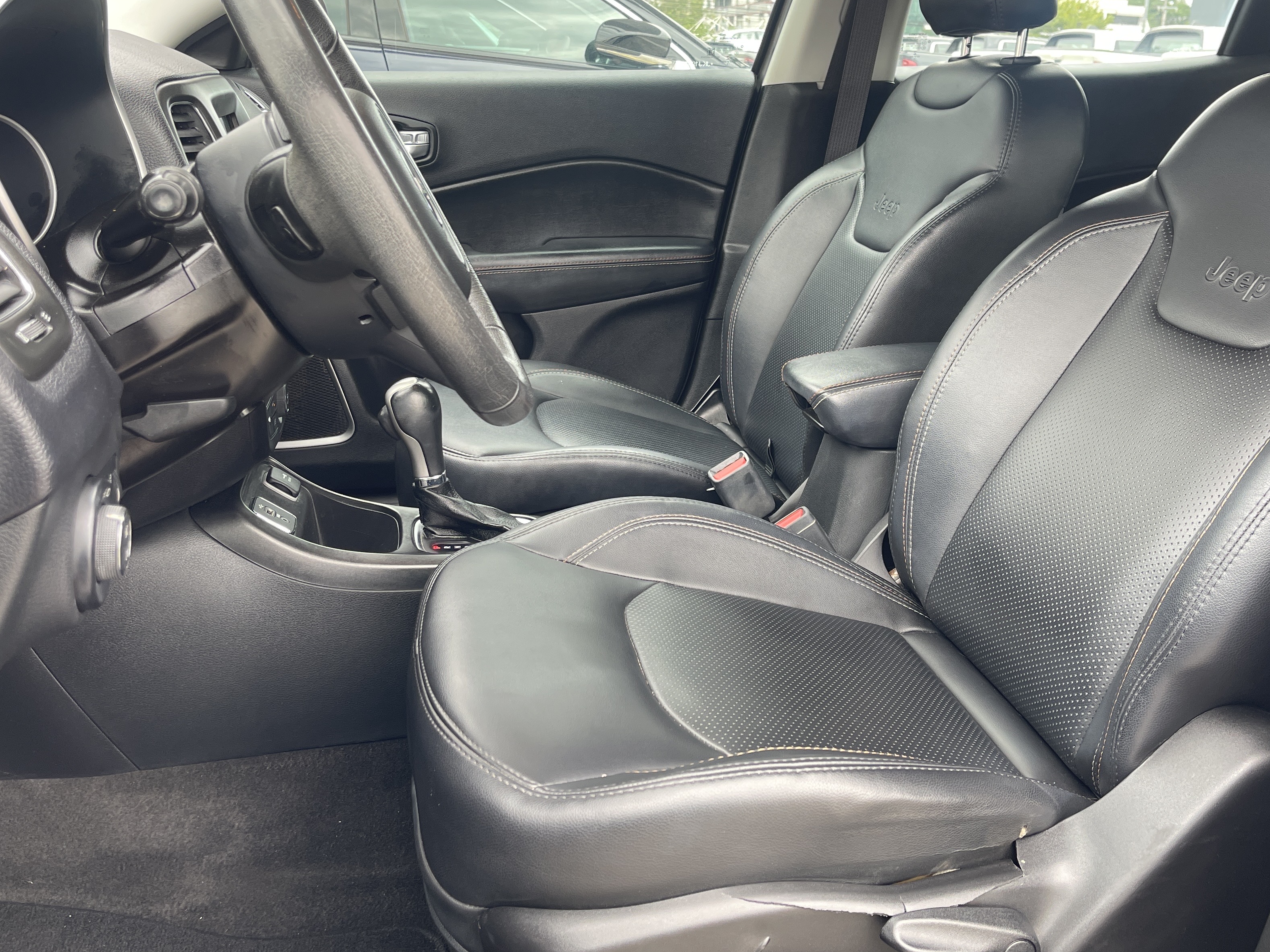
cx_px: 722
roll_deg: -2.3
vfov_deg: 43.9
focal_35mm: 32
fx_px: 1174
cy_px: 367
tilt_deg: -14.4
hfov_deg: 56.6
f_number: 1.6
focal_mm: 5.1
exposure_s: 1/121
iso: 64
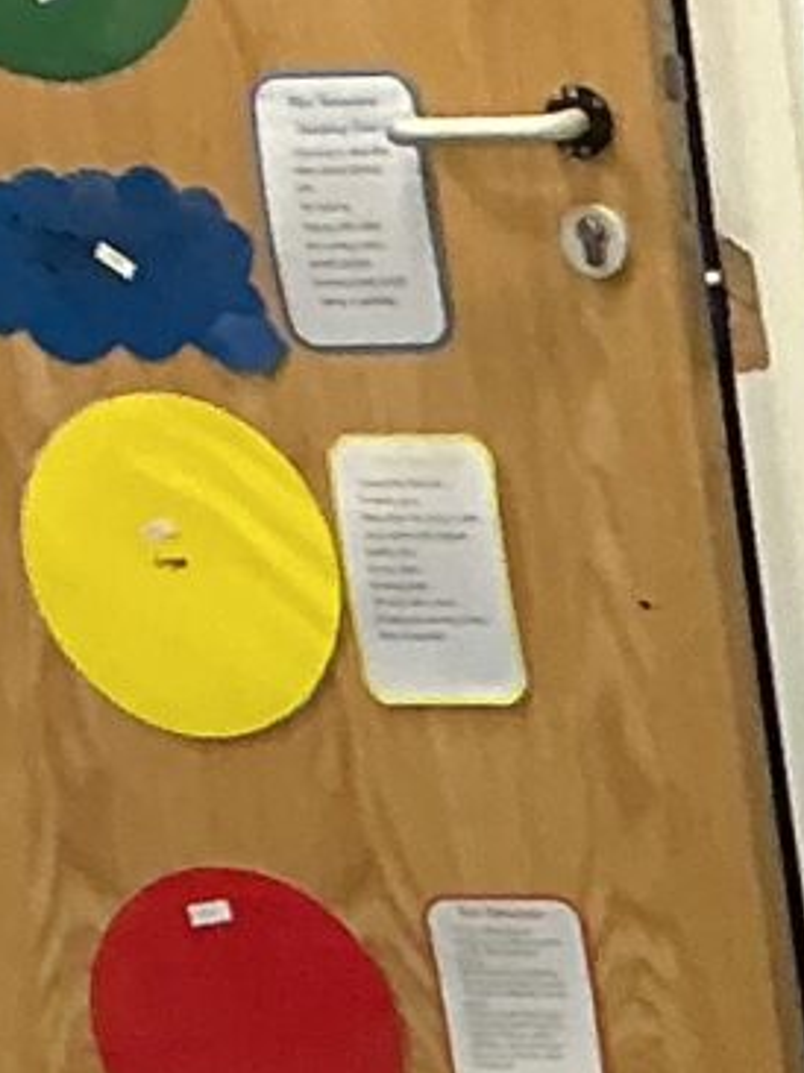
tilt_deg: -26.8
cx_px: 2717
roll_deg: -0.8
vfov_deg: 8.9
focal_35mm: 203
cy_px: 2510
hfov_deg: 6.4
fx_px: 6294
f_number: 1.8
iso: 80
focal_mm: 3
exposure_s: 1/60
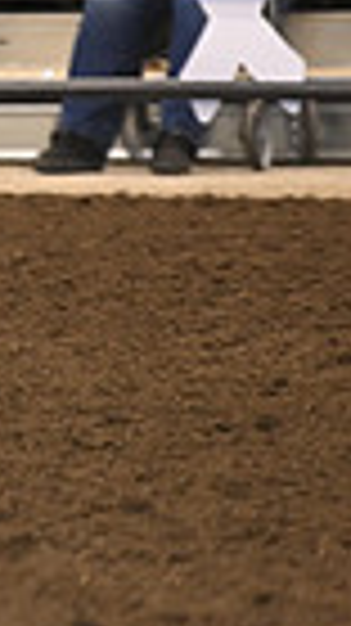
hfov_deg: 1.4
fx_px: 14488
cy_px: -92
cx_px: -675
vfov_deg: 2.5
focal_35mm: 874
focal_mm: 200
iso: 1600
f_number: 3.2
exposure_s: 1/250
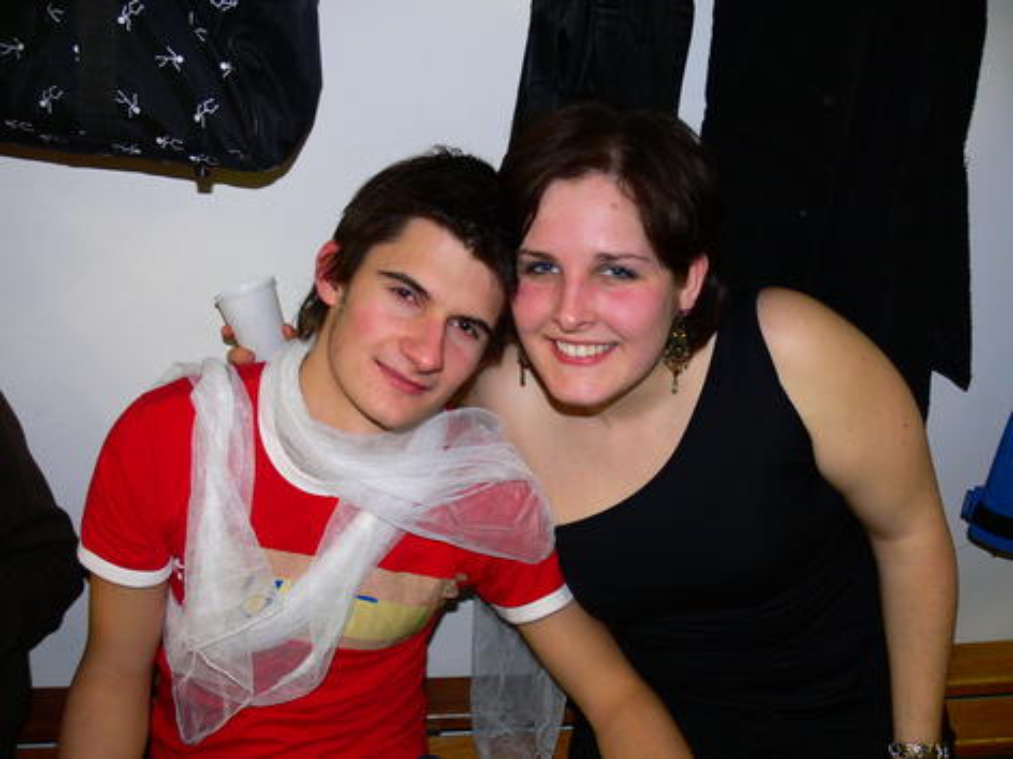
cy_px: 380
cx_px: 506
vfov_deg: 40.7
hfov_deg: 52.6
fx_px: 1024
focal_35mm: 35
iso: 100
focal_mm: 7.4
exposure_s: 1/30
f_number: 2.8
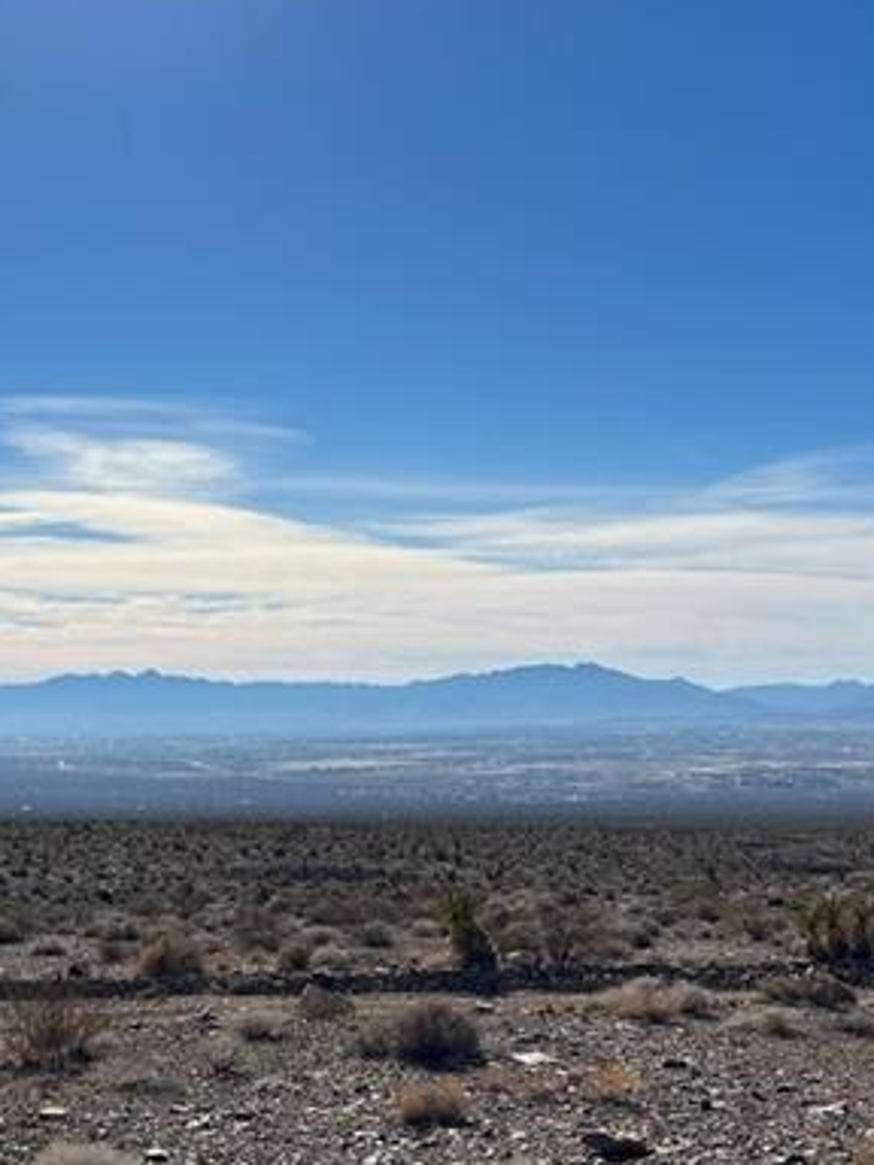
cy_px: 786
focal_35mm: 52
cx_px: 428
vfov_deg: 36.4
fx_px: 1751
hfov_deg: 28.0
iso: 50
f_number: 1.5
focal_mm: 5.7
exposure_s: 1/11364
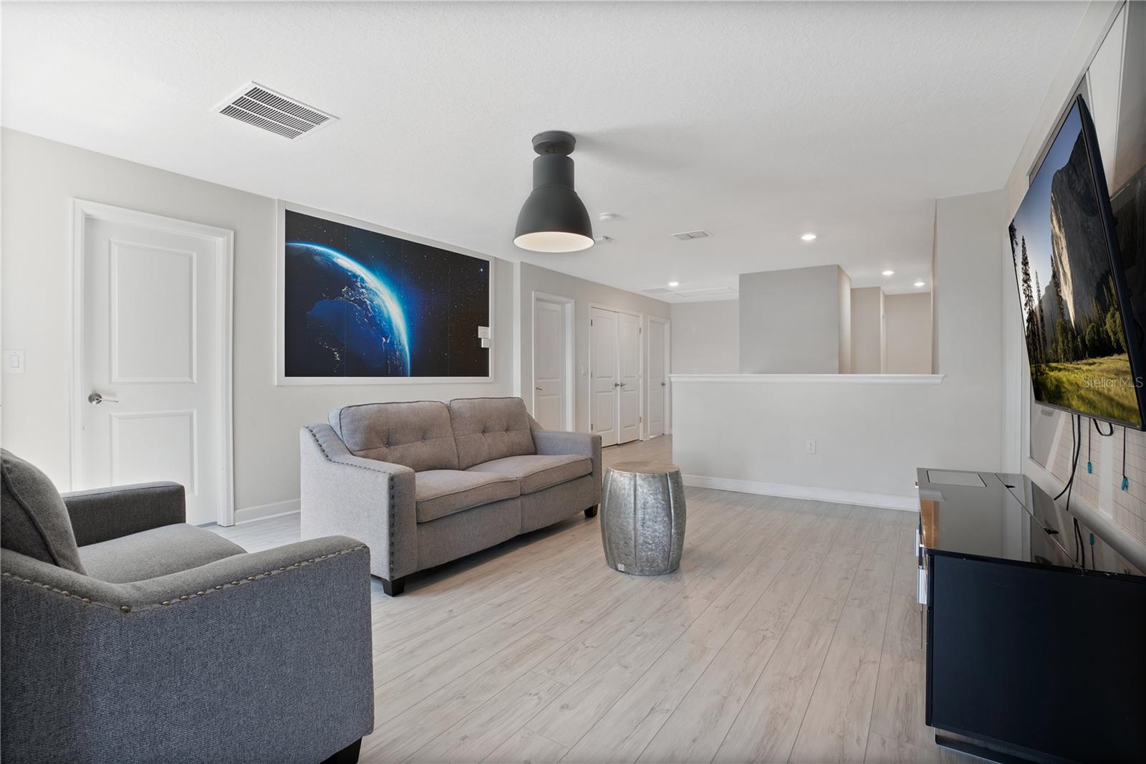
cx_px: 573
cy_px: 382
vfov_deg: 73.7
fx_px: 509
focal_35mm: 16
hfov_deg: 96.7
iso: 640
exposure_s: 1/4
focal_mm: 16
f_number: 7.1
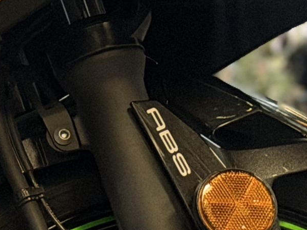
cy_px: 215
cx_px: -430
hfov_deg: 5.9
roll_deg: -0.9
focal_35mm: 321
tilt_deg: -5.0
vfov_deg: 4.6
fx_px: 2846
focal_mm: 6.76
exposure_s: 1/40
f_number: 1.78
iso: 320
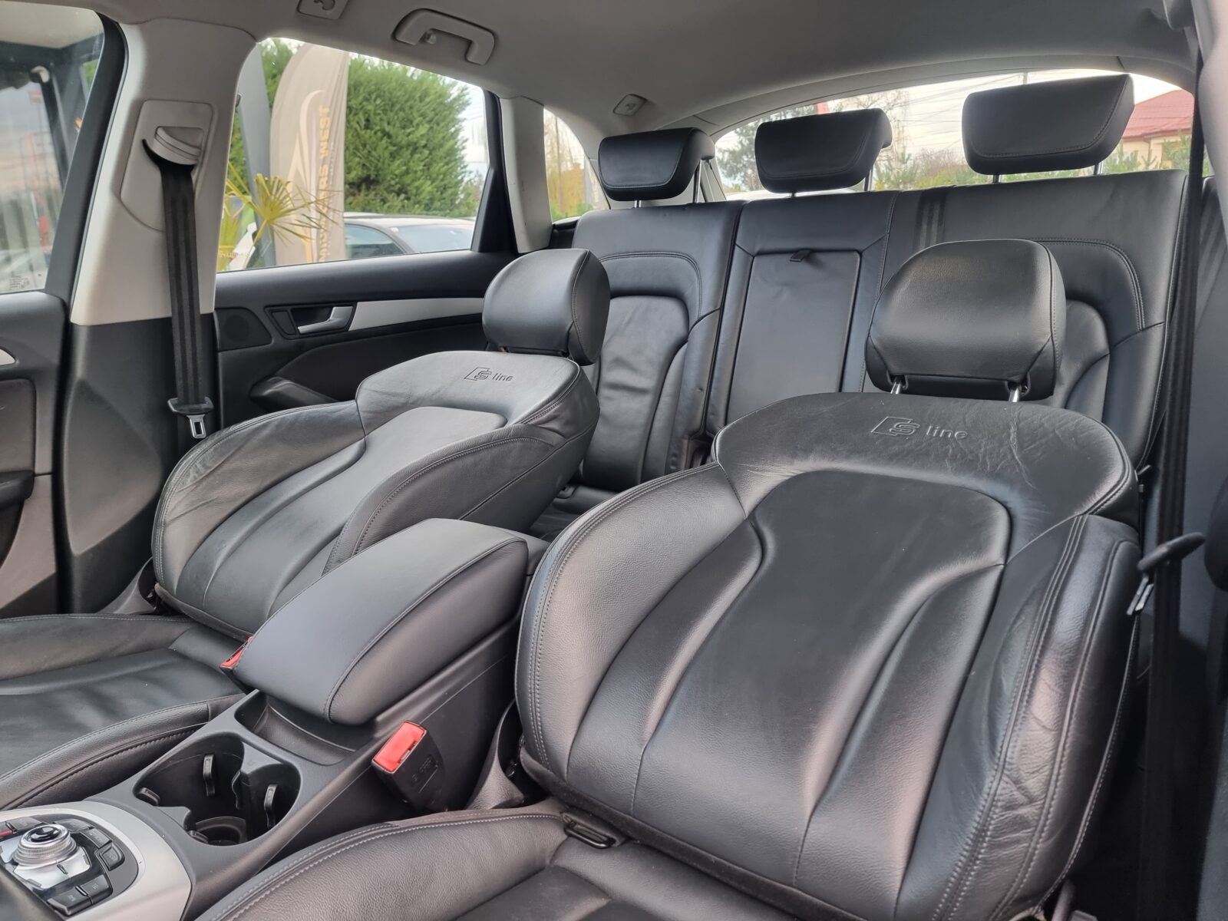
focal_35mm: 24
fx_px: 851
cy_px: 460
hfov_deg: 71.6
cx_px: 614
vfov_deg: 56.8
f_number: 1.8
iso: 200
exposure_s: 1/100
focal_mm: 6.7
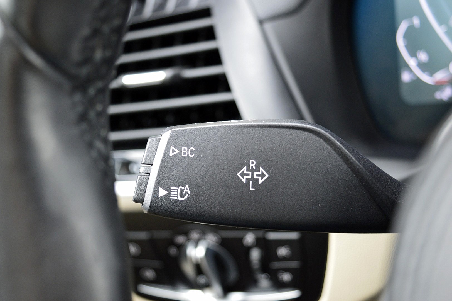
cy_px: 150
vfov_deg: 22.6
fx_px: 753
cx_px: 226
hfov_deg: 33.4
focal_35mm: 60
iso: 800
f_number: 5.6
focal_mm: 40
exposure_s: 1/60
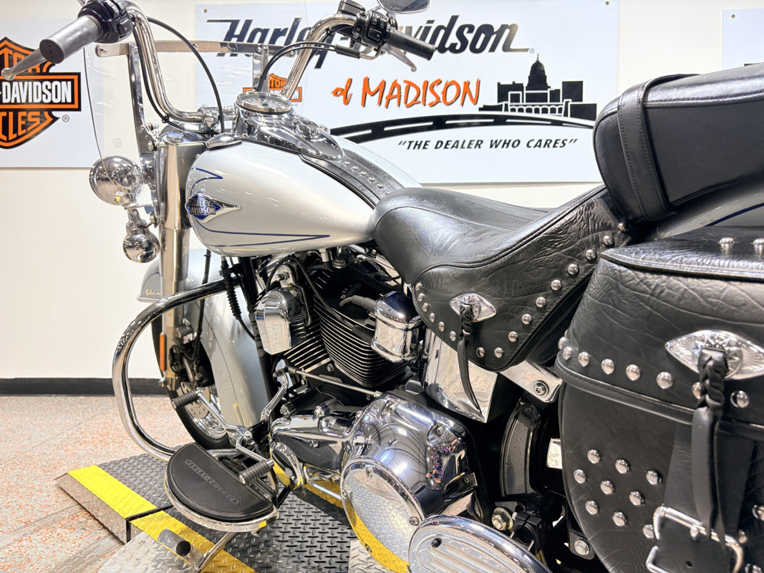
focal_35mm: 26
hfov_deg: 67.3
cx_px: 382
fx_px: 574
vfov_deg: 53.1
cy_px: 286
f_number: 1.6
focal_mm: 5.96
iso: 64
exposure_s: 1/120
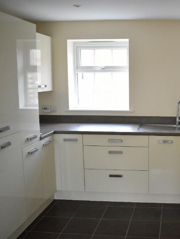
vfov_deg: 46.8
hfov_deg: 34.1
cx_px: 160
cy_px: 121
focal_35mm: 40
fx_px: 277
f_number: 4
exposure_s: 1/640
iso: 3200
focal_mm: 18
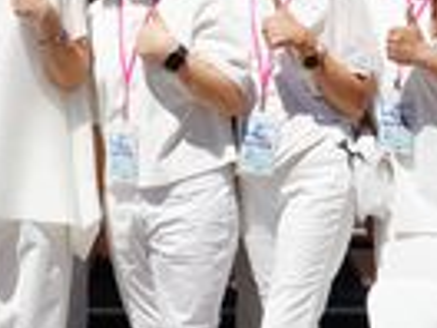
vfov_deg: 10.2
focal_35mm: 142
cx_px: 192
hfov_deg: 13.9
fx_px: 1793
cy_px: -129
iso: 100
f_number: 10
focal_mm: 18
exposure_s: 1/250
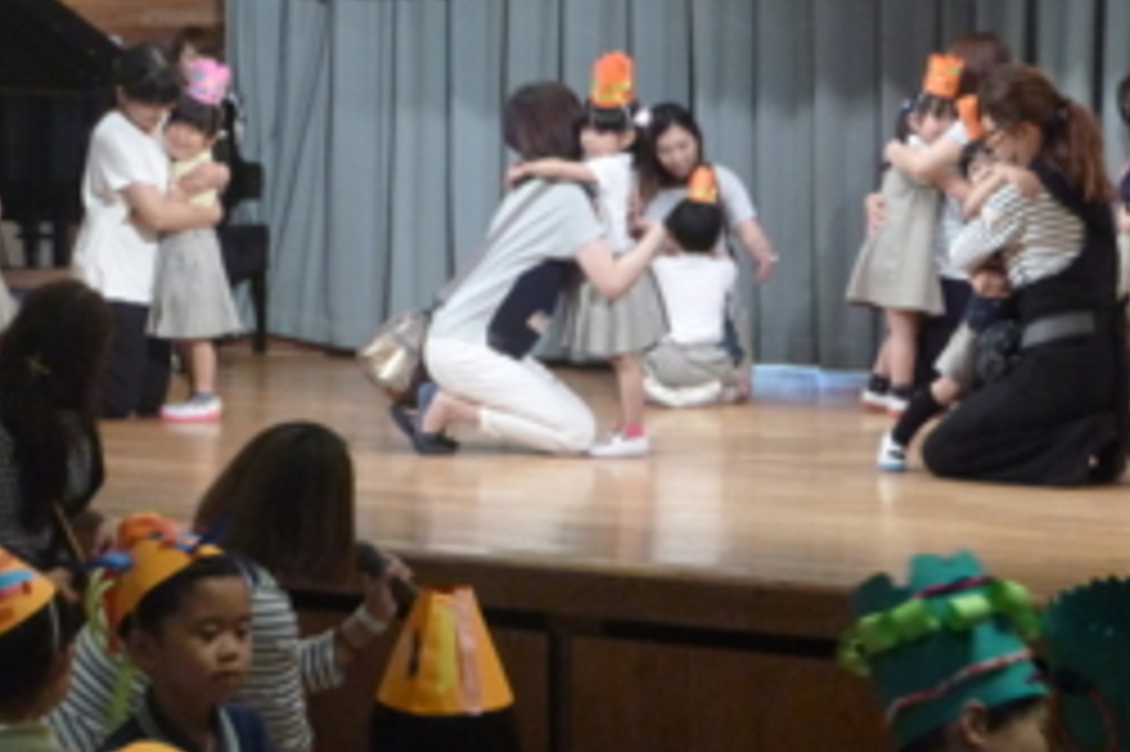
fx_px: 2823
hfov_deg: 22.6
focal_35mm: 90
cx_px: 621
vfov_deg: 15.2
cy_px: 284
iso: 800
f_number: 5.3
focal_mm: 11.1
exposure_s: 1/20
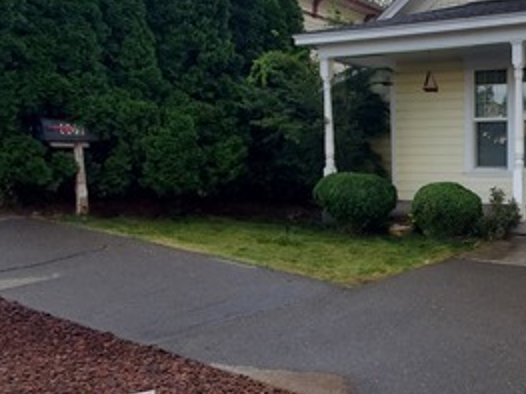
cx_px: 535
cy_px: 186
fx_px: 501
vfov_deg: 42.9
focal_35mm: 33
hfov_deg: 45.8
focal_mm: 1.8
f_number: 2.2
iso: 50
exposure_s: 1/335
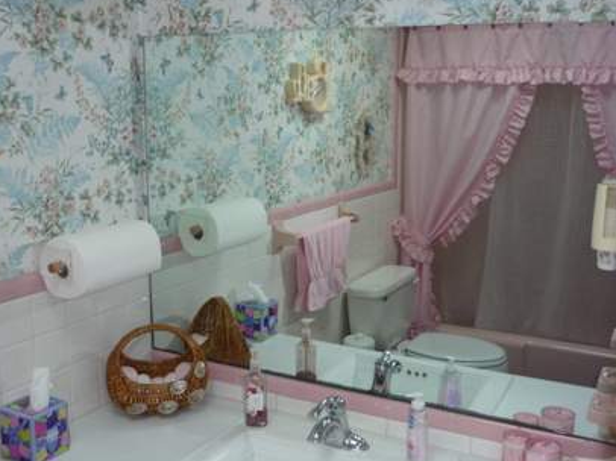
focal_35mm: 39
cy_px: 237
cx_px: 302
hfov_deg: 47.9
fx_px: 694
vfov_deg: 36.8
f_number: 2.8
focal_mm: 5.5
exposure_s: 1/30
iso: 100
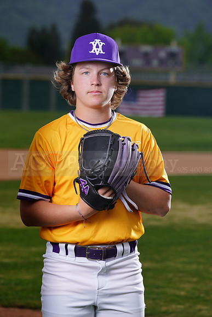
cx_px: 106
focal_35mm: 200
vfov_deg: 10.3
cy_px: 158
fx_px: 1765
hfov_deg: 6.9
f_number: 8
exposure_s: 1/250
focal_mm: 200
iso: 100
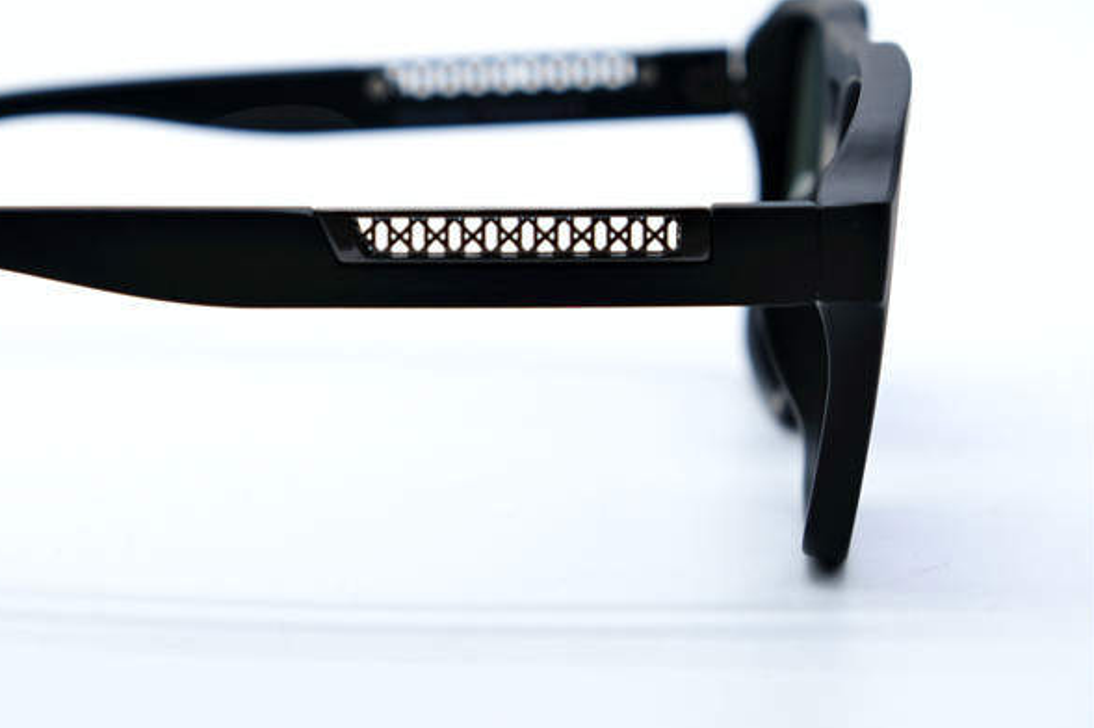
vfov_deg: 9.7
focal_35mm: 141
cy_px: 290
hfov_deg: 14.5
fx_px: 4282
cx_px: 173
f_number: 5.6
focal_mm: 55
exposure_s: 1/140
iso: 160
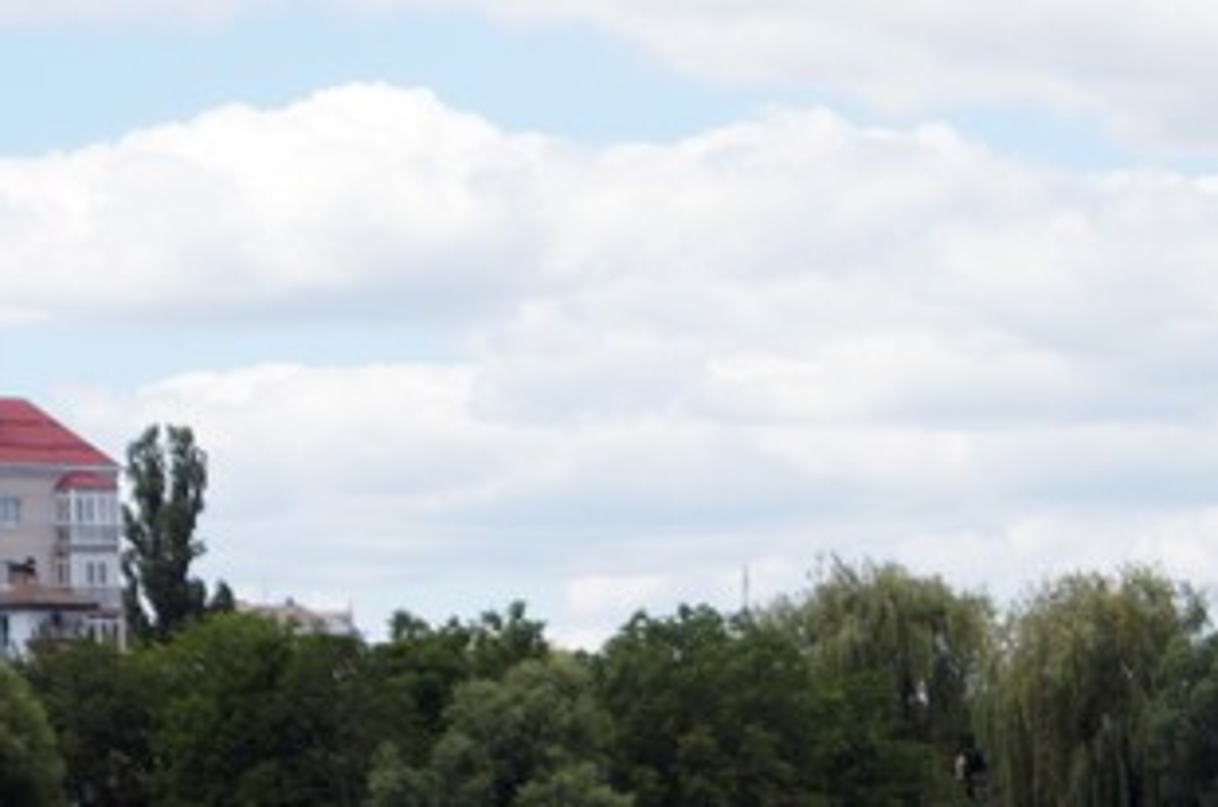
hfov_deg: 12.2
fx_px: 5706
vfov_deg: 8.0
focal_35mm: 169
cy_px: 840
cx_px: 854
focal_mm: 50
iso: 100
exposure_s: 1/200
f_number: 6.3
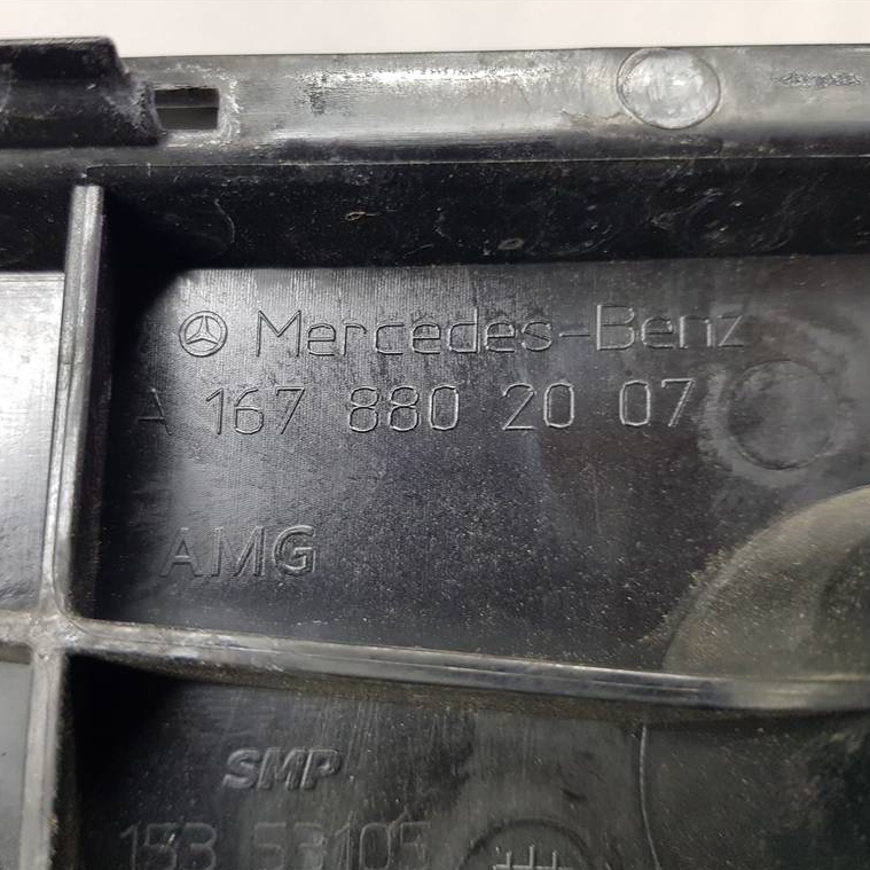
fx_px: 881
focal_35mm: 31
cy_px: 434
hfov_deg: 52.5
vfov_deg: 52.5
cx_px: 405
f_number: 1.7
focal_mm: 4.2
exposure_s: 1/100
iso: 160
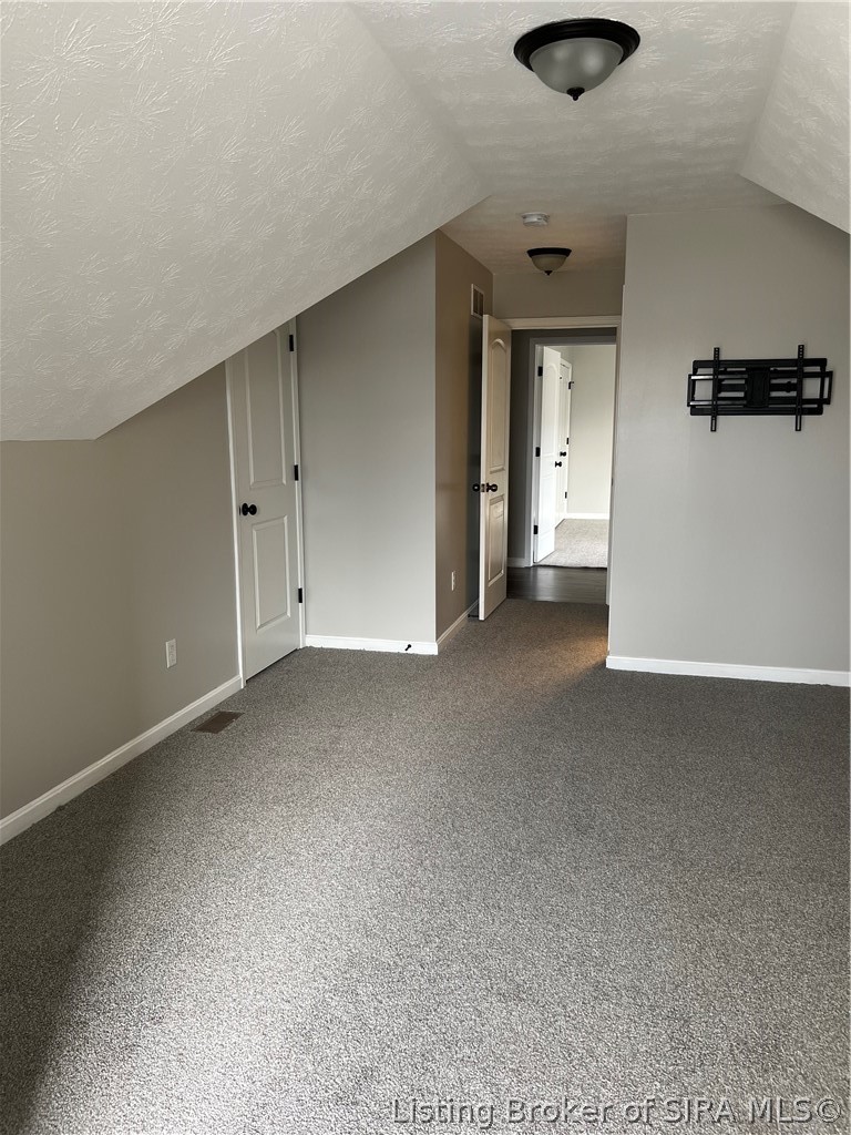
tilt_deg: -9.4
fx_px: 852
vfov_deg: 67.3
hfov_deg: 53.1
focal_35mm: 26
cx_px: 426
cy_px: 568
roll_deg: -0.5
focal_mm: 5.7
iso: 80
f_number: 1.5
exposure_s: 1/60
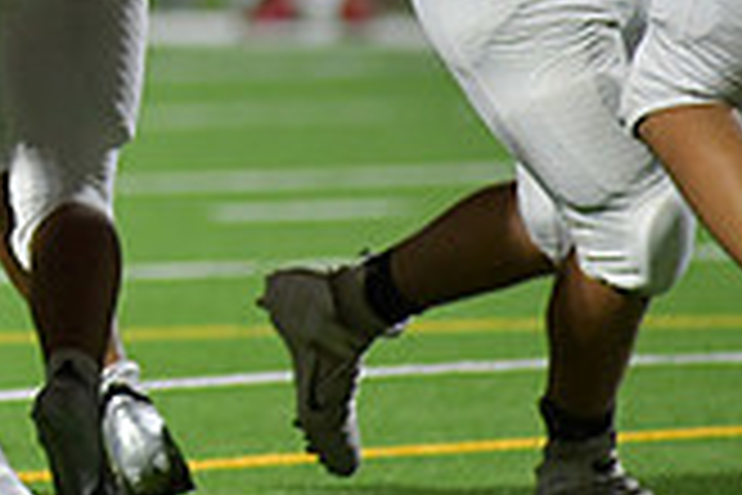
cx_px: -504
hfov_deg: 2.0
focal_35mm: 1056
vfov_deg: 1.3
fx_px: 21764
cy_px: -209
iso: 6400
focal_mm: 300
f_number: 4
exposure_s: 1/1250
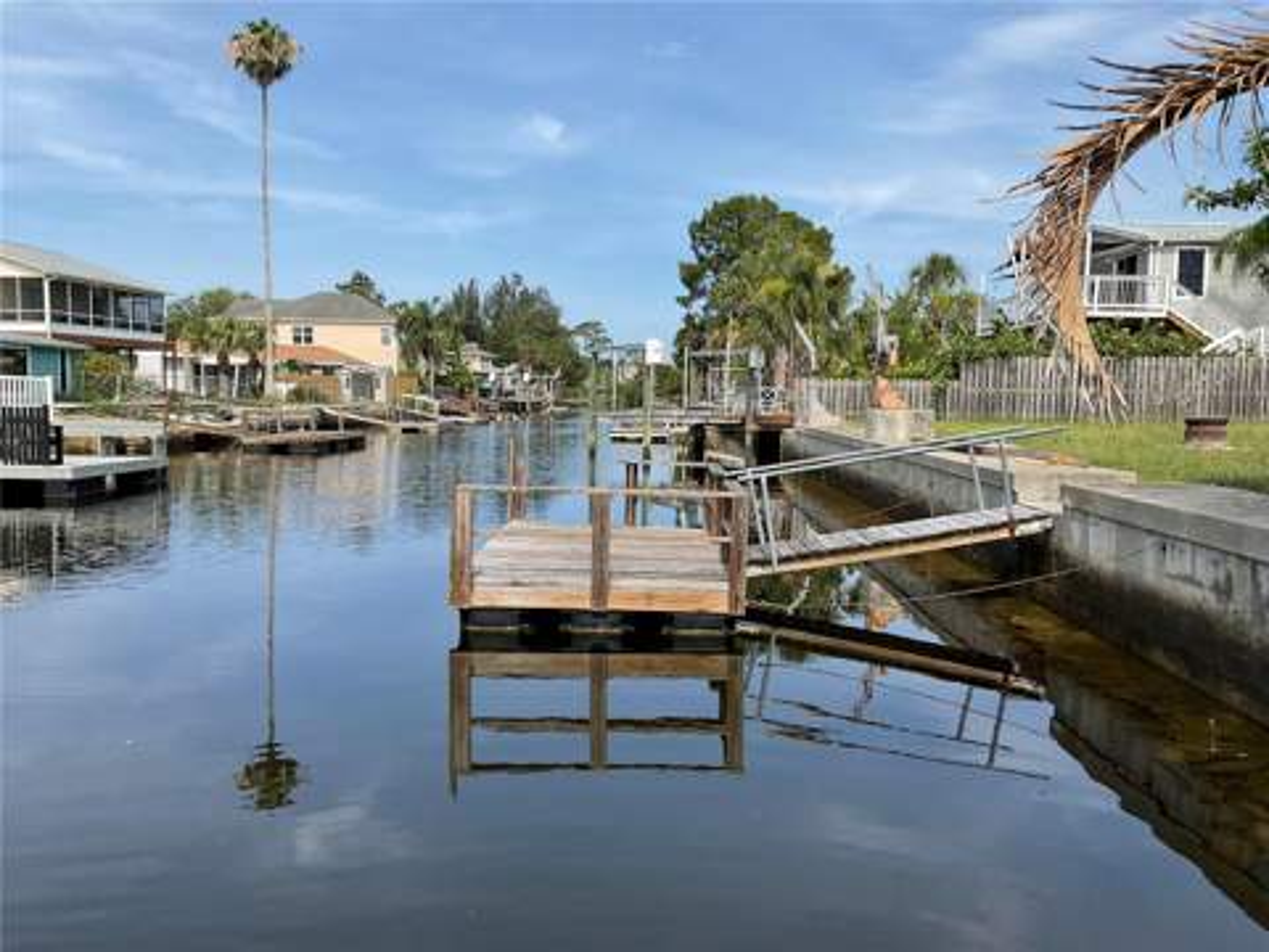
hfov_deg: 61.7
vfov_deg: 48.2
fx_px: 1063
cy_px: 476
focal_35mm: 29
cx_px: 634
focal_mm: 3
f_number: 1.8
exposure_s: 1/1675
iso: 16
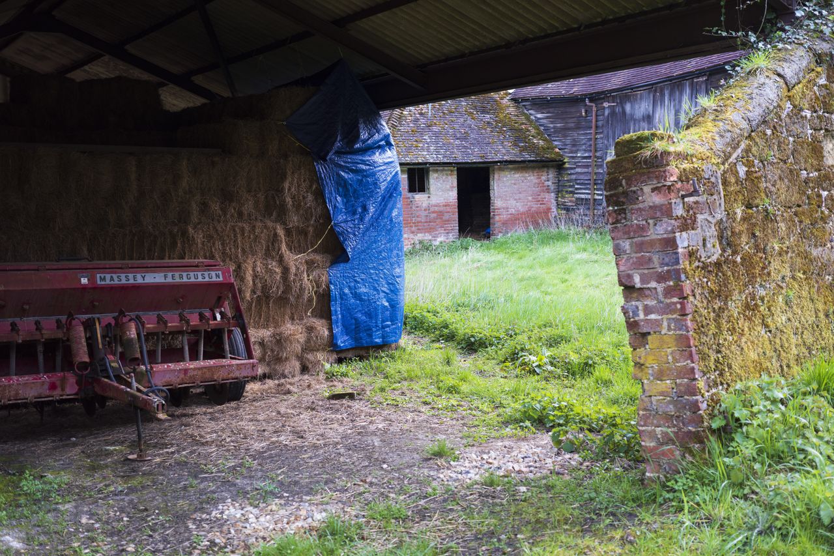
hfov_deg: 48.5
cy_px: 278
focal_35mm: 40
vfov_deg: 33.4
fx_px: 926
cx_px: 417
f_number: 2.8
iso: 160
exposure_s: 1/125
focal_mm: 26
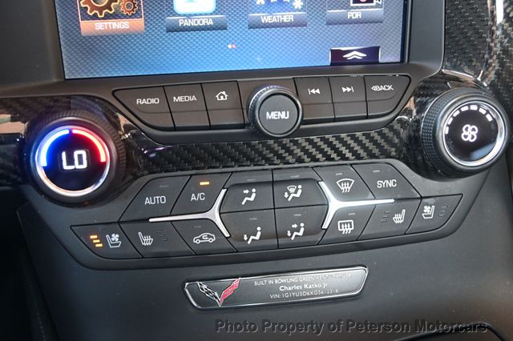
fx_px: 555
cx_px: 256
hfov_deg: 49.6
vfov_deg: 34.2
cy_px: 170
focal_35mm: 39
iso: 1000
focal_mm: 26
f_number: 4.5
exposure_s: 1/40
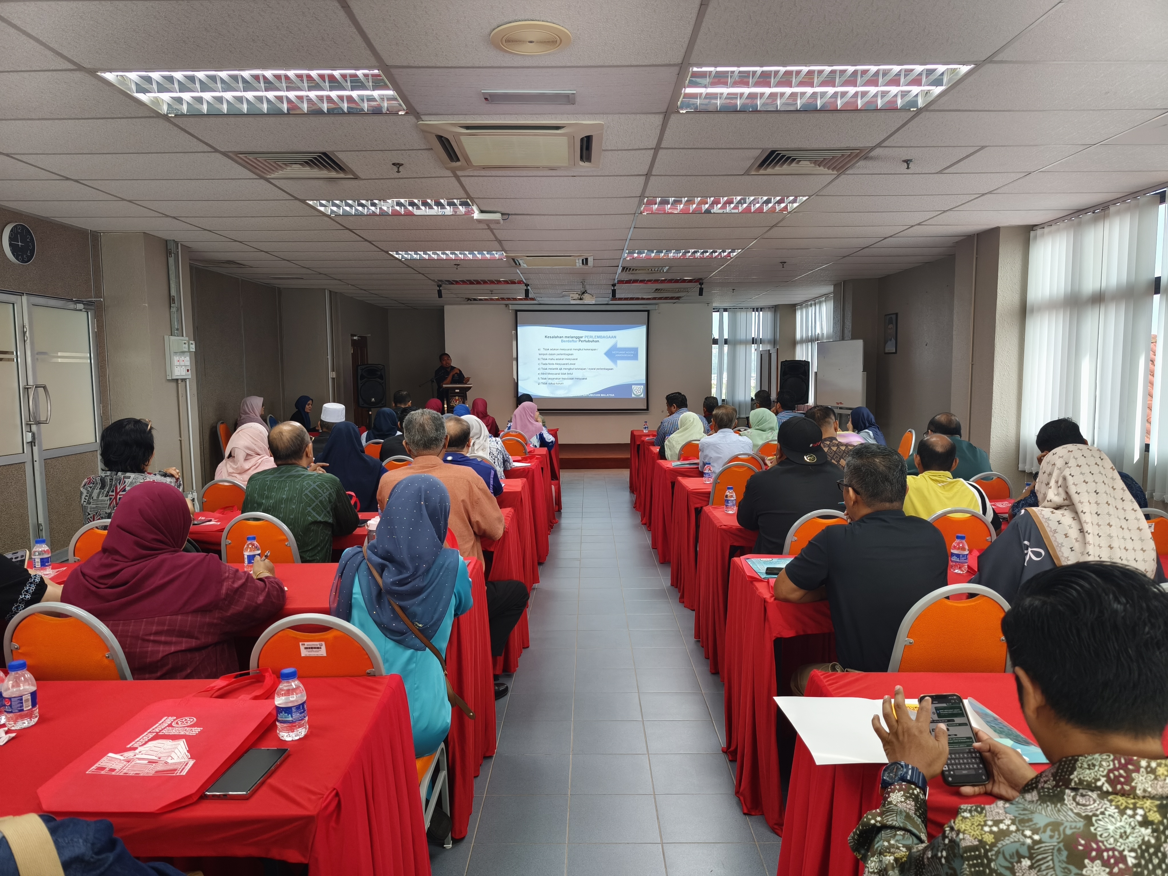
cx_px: 584
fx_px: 776
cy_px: 438
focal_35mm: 23
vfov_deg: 58.9
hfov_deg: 73.9
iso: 400
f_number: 1.6
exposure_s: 1/99.3
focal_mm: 6.57
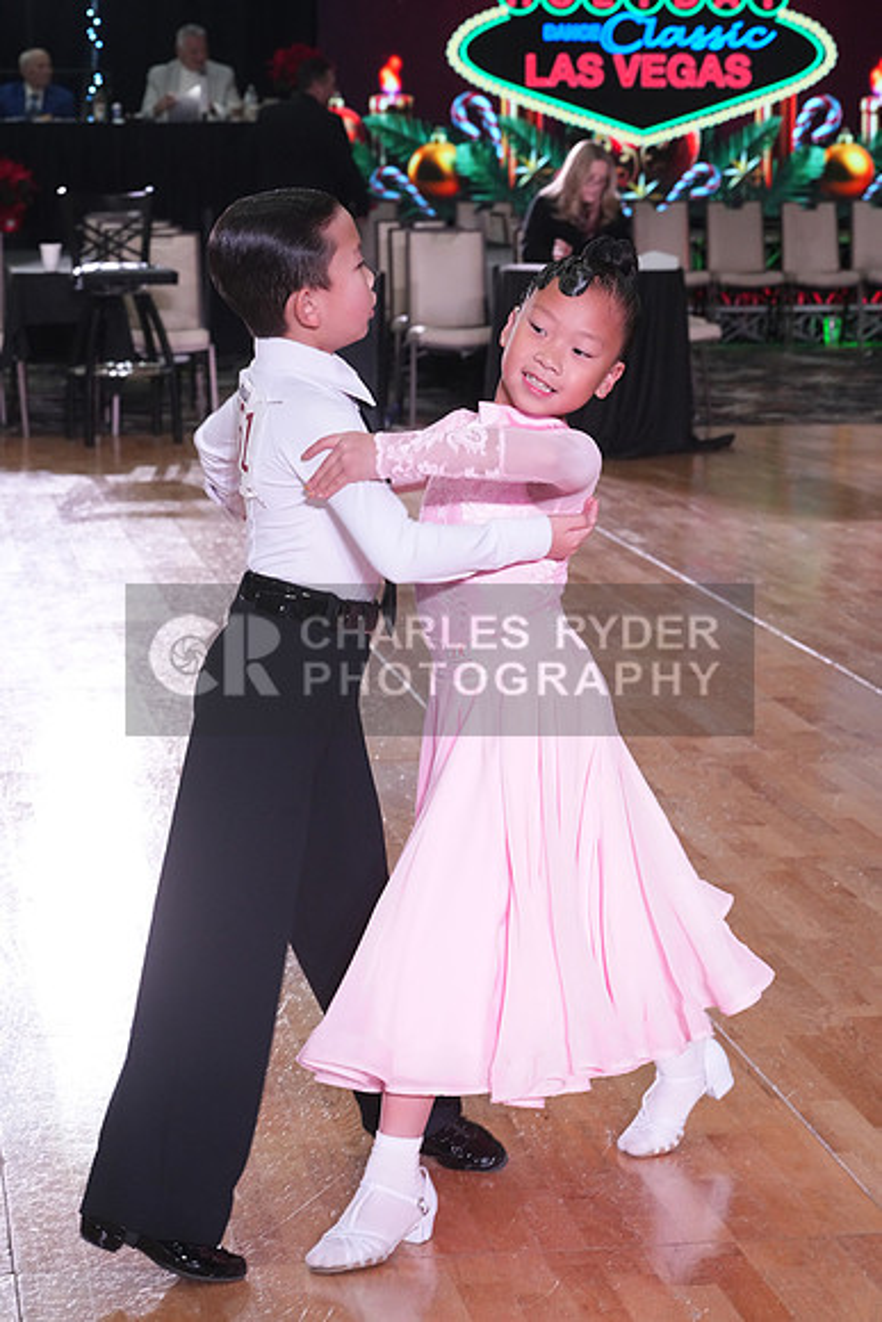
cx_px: 441
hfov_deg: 15.0
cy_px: 661
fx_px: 3342
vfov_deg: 22.4
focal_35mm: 91
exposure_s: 1/200
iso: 4000
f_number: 9
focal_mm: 91
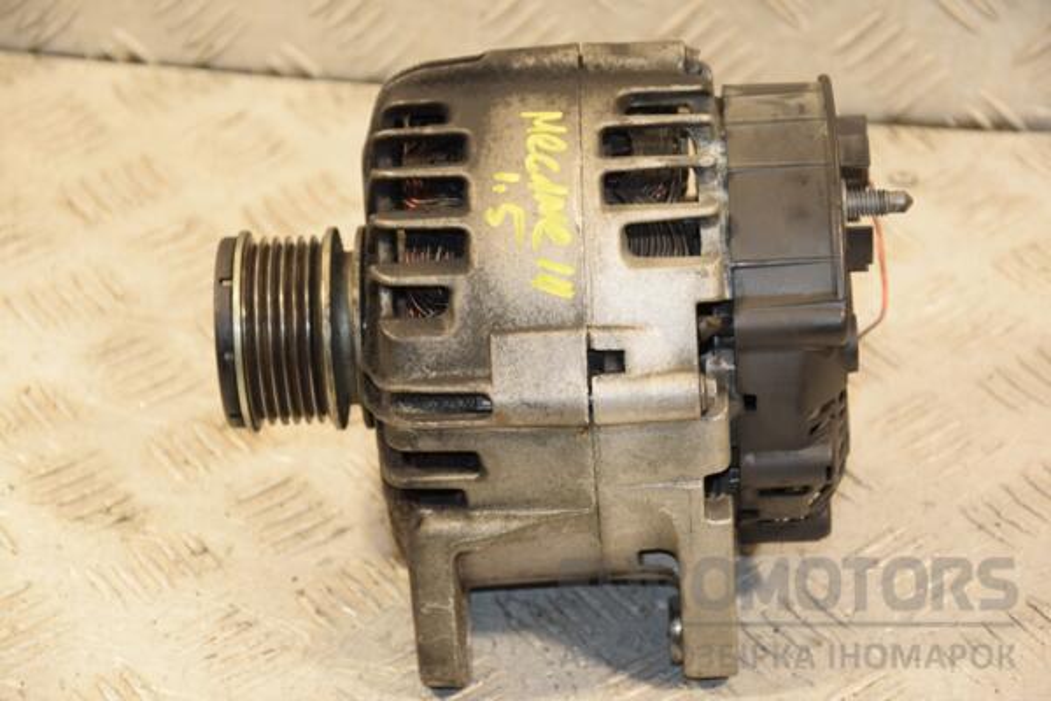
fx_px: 3503
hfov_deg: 17.1
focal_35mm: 120
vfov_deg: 11.4
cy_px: 350
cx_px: 526
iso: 800
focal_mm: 80
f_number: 5.3
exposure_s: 1/160
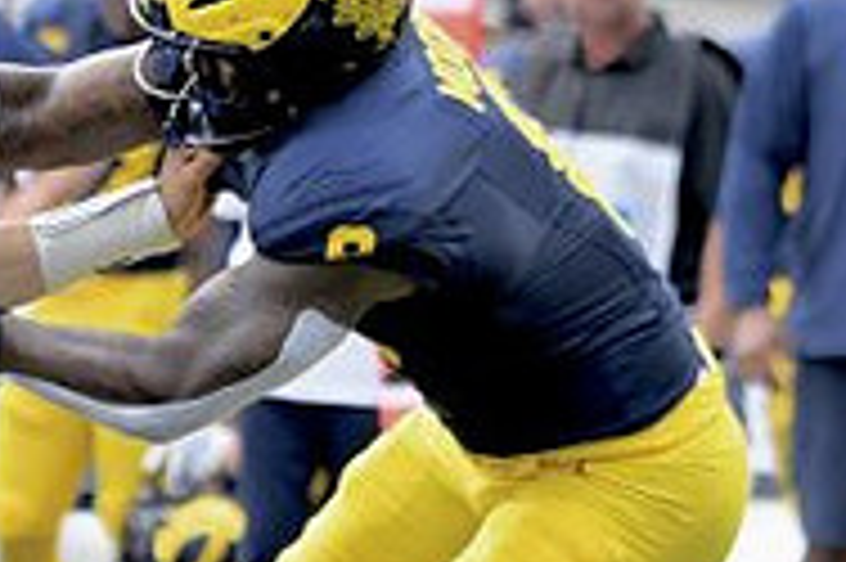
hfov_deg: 1.8
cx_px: 27
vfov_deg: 1.2
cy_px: 342
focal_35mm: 1155
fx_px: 27118
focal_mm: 250
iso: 800
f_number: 5.6
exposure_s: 1/1000
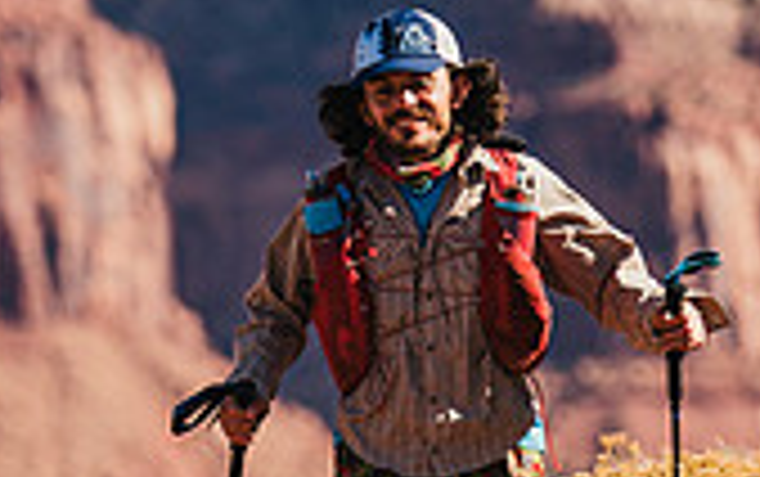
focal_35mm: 510
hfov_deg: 4.1
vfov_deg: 2.6
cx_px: 49
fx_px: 10574
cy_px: 470
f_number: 2.8
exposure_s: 1/1250
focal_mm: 146
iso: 160
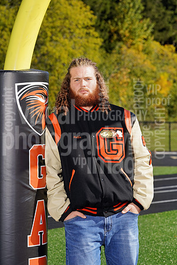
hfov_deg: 9.5
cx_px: 88
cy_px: 132
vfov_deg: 14.3
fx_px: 1062
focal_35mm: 144
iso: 100
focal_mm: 144
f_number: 8
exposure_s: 1/200
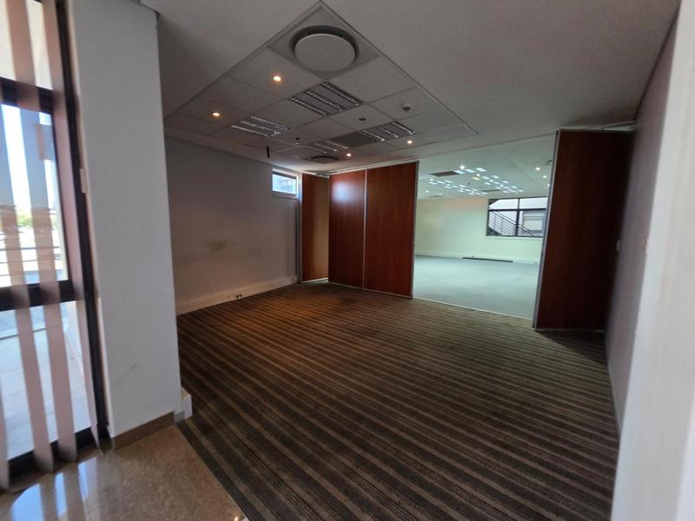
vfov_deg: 89.9
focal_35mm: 13
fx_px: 261
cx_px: 348
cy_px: 260
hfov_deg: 106.2
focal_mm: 2.2
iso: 320
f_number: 1.9
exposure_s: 1/100
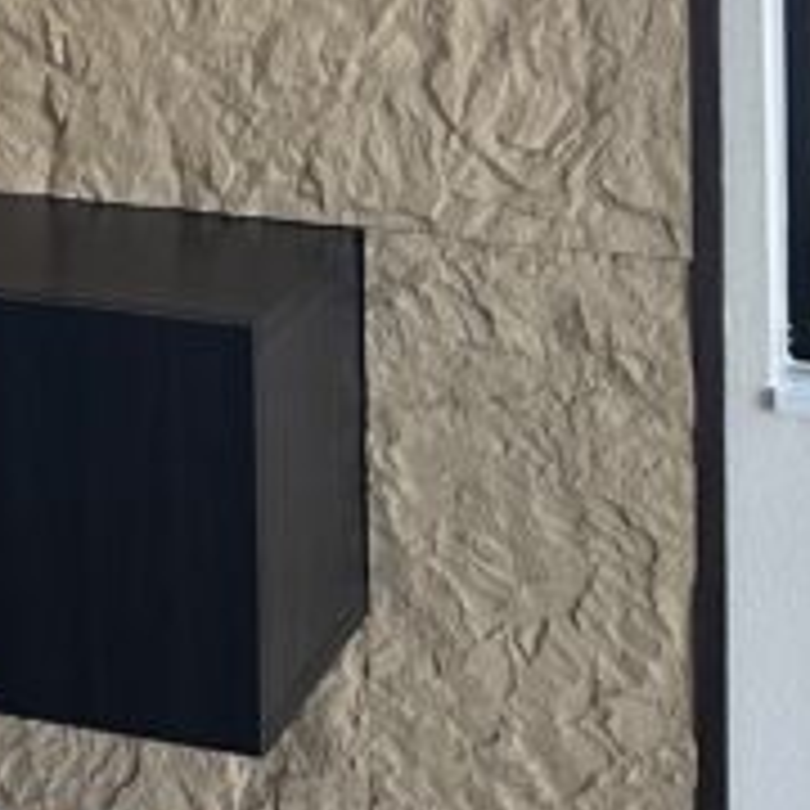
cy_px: -508
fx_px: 3203
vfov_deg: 13.4
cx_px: -356
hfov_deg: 13.7
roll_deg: +0.0
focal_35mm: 121
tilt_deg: +0.1
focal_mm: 6.86
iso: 125
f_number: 1.78
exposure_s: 1/121
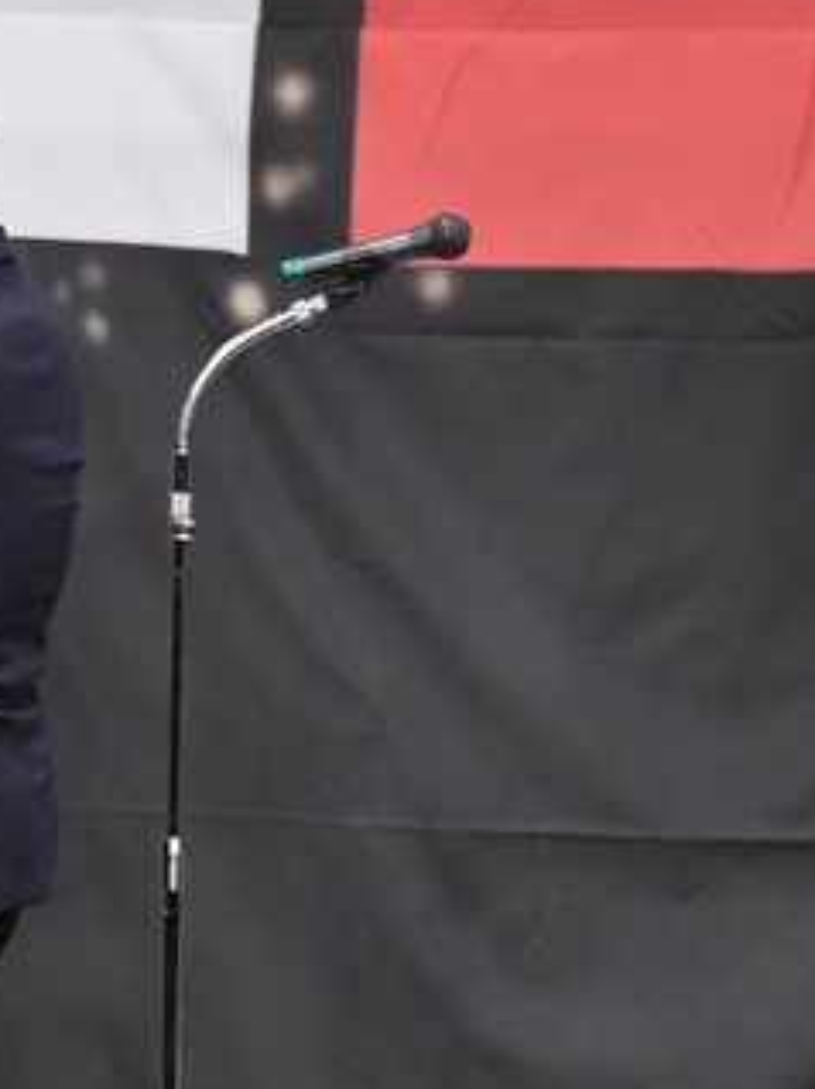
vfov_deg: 3.9
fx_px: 16000
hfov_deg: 2.9
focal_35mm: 509
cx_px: -122
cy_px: 781
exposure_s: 1/400
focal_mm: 145
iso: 6400
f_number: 5.6
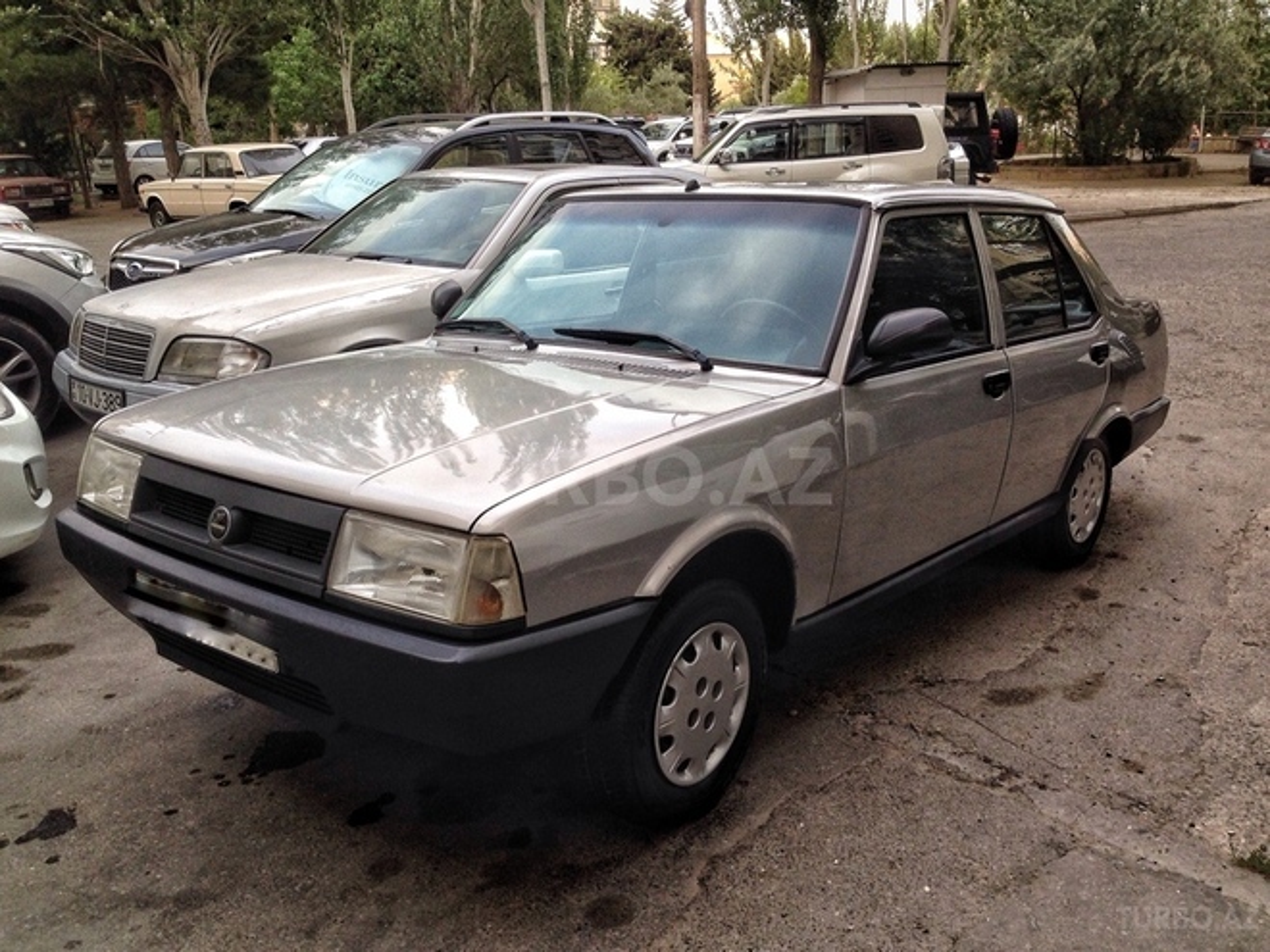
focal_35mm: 33
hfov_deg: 55.4
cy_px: 476
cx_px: 635
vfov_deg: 42.9
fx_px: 1211
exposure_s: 1/120
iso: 64
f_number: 2.4
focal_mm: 4.12
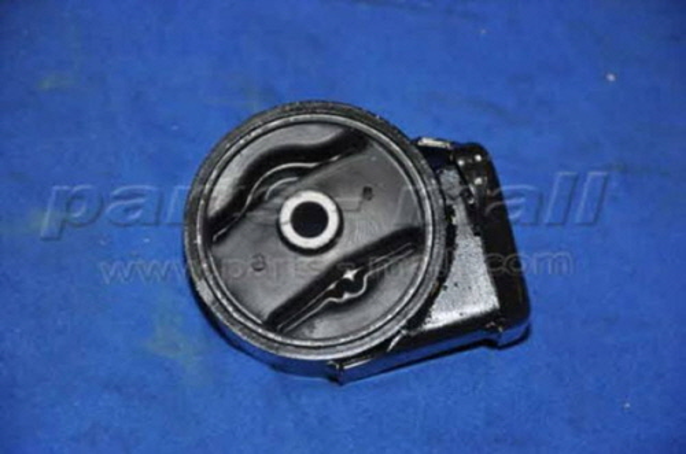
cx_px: 343
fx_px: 2995
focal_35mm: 158
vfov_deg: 8.7
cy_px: 227
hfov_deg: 13.1
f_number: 5.6
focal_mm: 105
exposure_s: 1/60
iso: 800
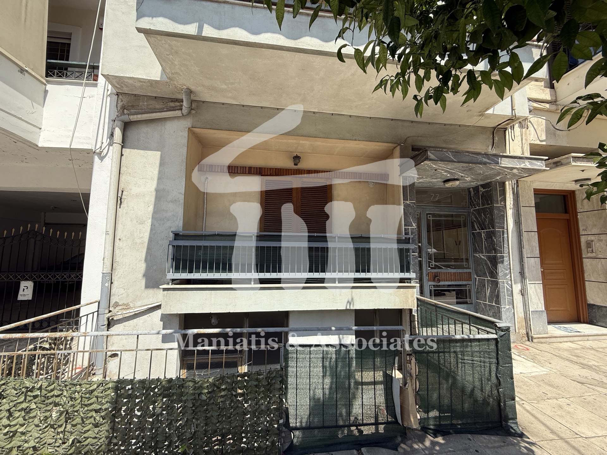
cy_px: 228
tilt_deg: +7.4
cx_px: 304
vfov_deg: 85.7
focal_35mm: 14
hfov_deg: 102.1
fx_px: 245
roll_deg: +0.1
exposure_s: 1/779
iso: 50
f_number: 2.2
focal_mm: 2.22
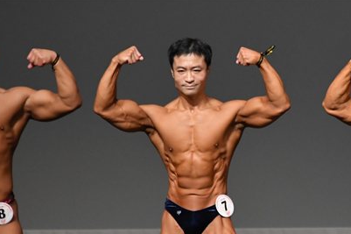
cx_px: 303
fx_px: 6491
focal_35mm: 666
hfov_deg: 3.1
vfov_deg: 2.1
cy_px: 222
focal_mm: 230
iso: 3200
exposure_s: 1/400
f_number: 5.6
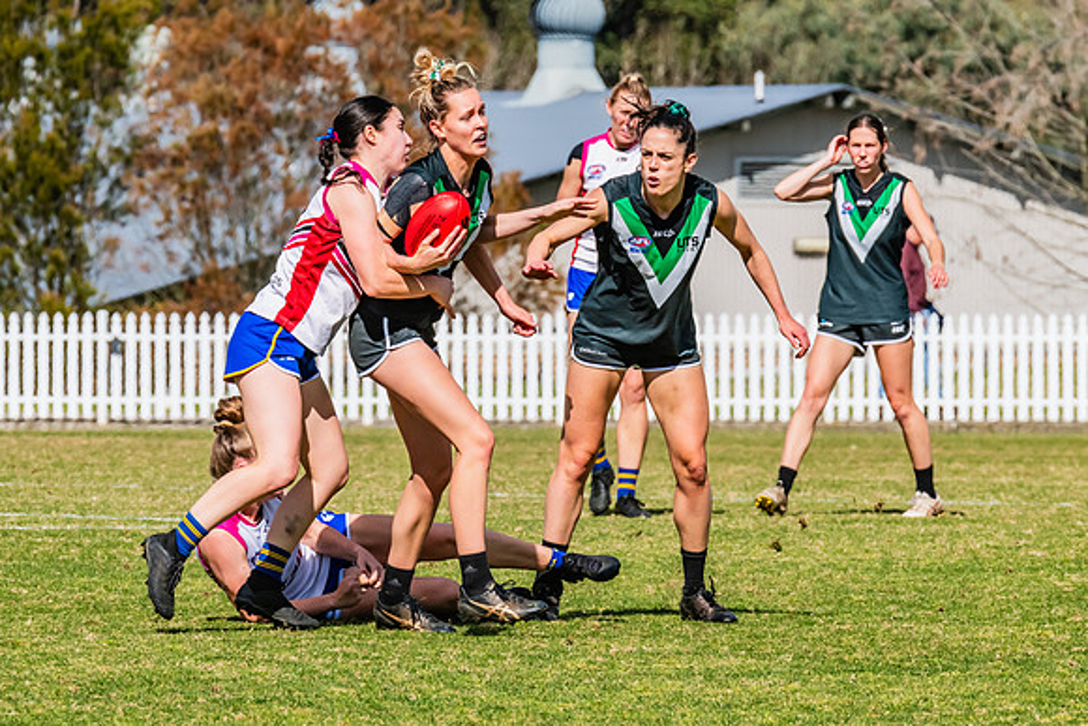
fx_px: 15347
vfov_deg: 2.7
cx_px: 508
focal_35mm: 508
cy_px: 358
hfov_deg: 4.1
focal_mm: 380
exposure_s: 1/1250
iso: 800
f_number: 14
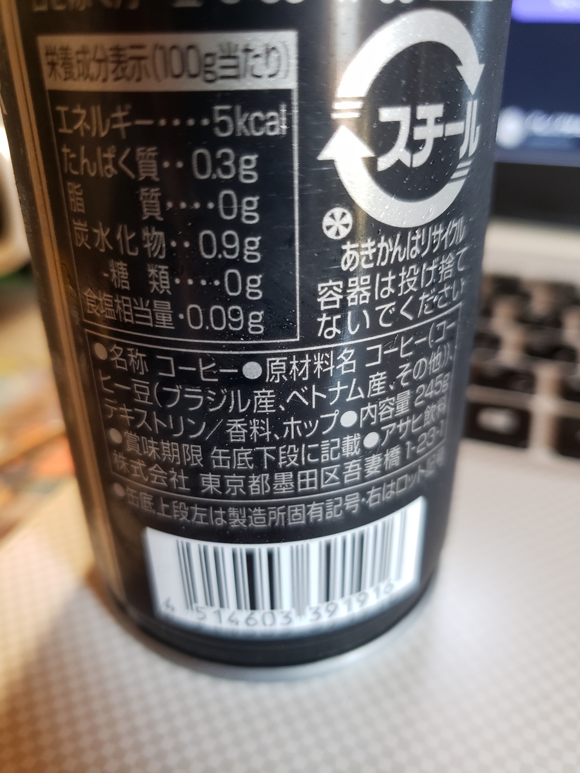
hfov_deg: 53.1
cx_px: 290
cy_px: 386
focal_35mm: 26
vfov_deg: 67.3
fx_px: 581
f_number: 1.5
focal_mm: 4.3
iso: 250
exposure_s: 1/40
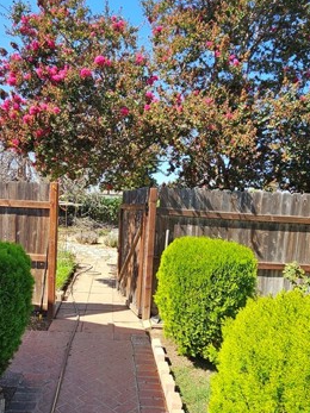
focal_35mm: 24
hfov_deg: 56.4
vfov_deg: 71.4
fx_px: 287
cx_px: 126
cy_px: 231
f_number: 2.2
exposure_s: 1/699
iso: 50
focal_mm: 2.2
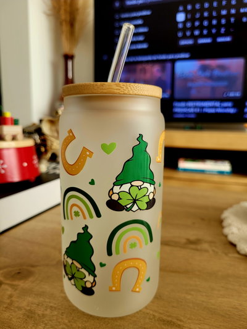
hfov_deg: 53.1
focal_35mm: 26
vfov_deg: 67.3
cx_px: 124
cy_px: 164
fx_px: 247
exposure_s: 1/120
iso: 50
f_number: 1.8
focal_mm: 5.4
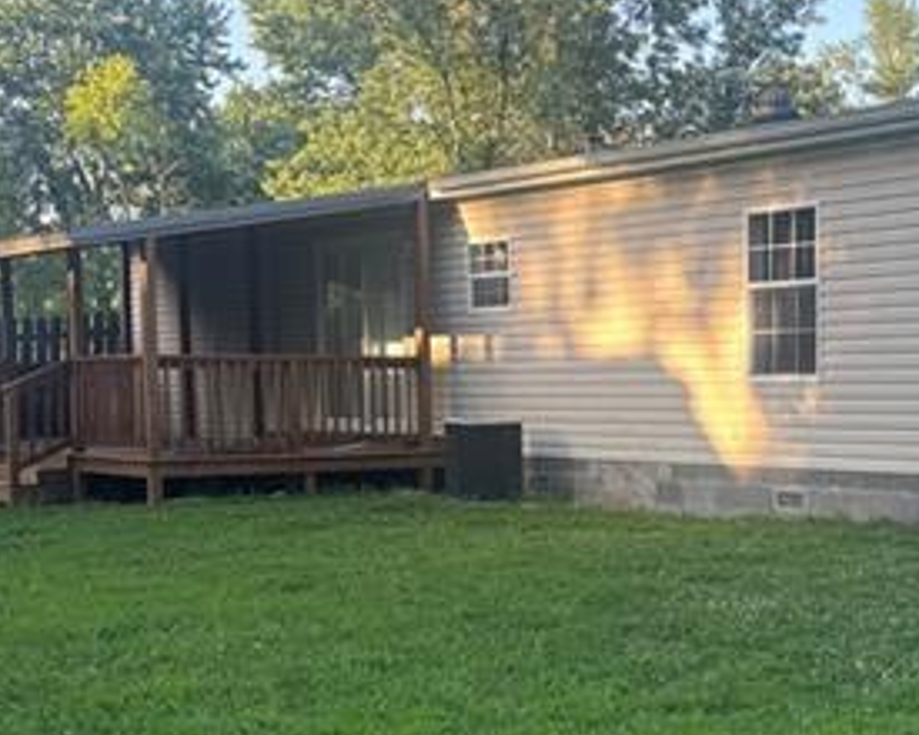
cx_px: 789
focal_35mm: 71
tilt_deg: -3.2
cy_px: 548
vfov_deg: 21.4
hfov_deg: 26.1
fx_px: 1931
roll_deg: +0.1
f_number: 1.6
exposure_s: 1/525
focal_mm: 5.96
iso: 50
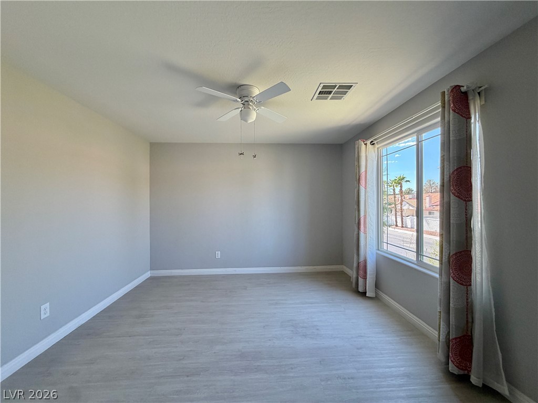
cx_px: 269
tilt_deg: -0.9
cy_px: 202
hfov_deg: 102.1
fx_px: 218
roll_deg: +0.3
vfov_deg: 85.7
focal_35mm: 14
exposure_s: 1/121
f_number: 2.2
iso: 160
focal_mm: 2.22
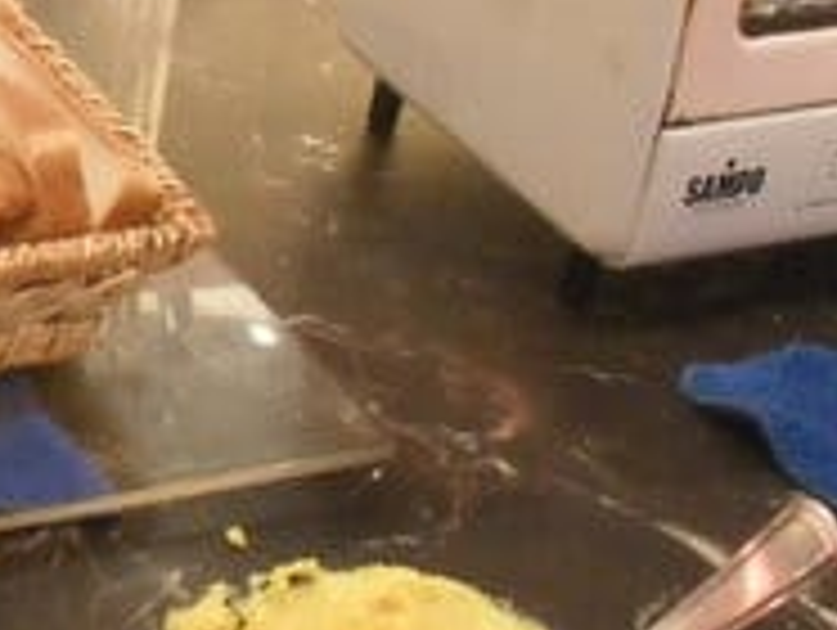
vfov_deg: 15.6
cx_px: -194
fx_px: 2276
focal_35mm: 94
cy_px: 547
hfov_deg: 19.5
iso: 400
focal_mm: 6.2
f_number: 2.8
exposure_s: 1/20
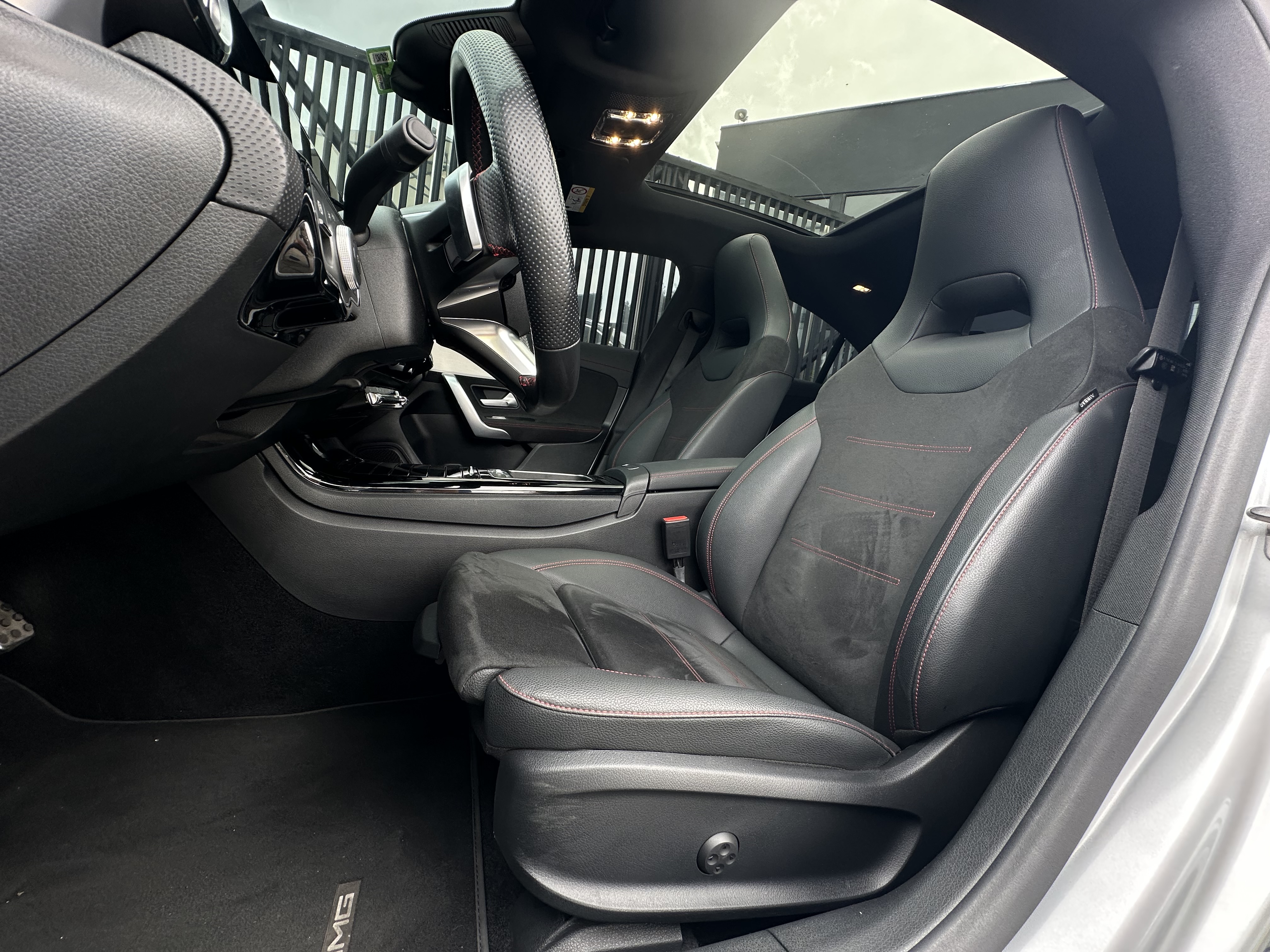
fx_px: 514
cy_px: 476
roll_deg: -9.3
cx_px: 635
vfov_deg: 85.7
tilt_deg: -3.3
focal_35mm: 14
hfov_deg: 102.1
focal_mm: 2.22
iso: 64
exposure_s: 1/99
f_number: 2.2
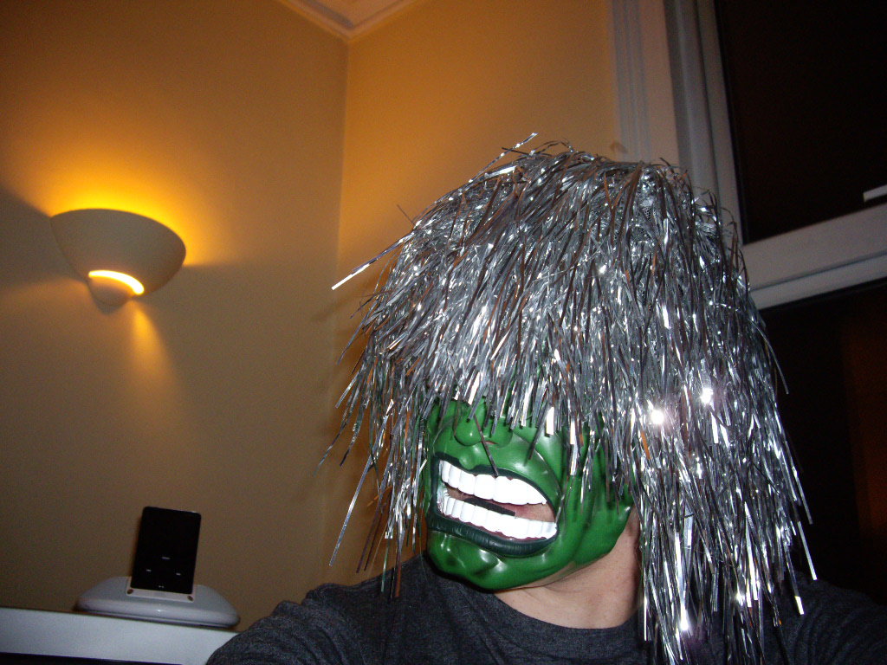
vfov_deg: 37.7
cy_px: 332
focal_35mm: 38
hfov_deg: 49.0
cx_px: 444
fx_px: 974
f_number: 2.8
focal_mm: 7.9
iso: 400
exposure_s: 1/40
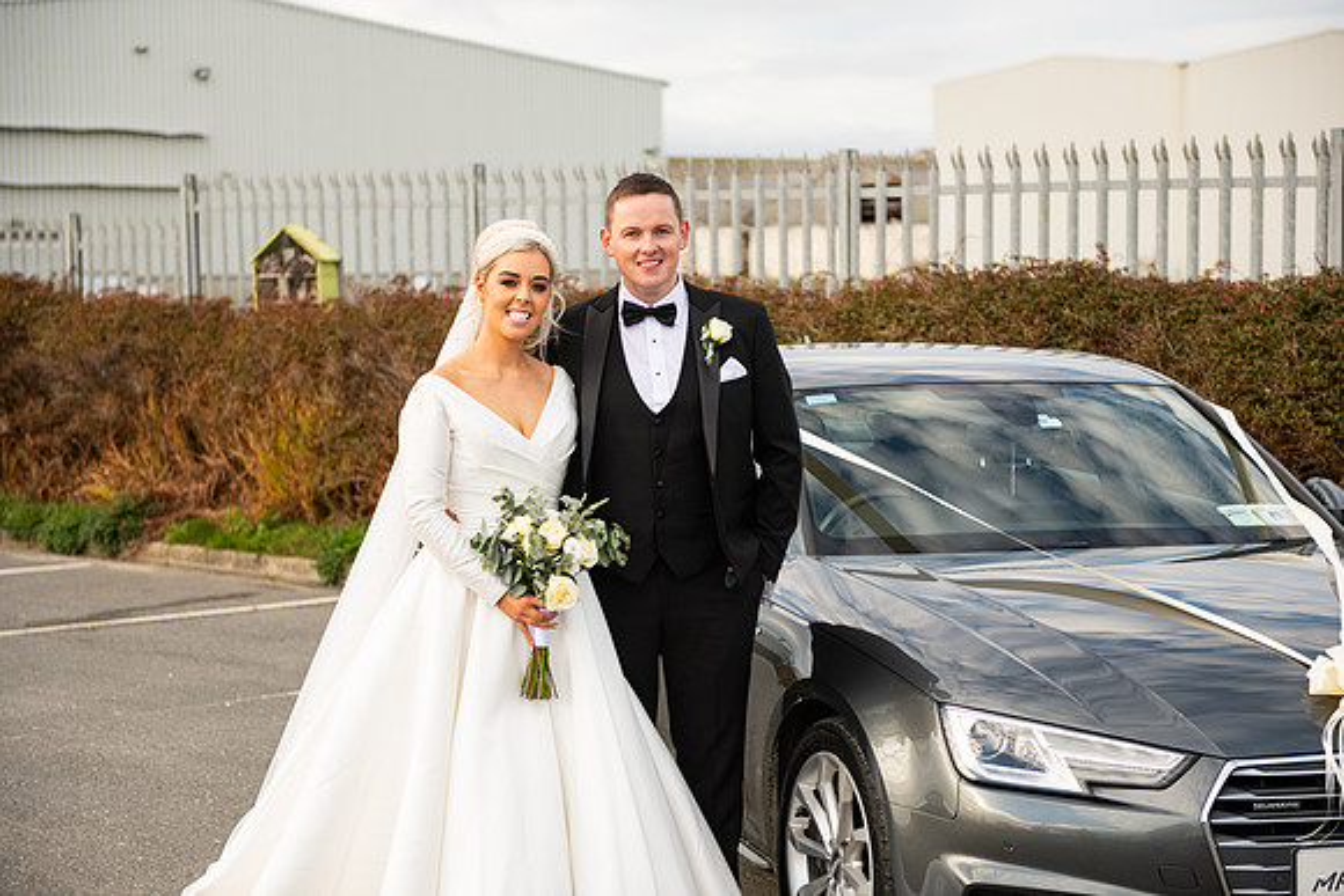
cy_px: 448
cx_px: 672
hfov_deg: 28.8
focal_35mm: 70
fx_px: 2614
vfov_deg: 19.5
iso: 100
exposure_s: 1/200
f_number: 3.5
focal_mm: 70
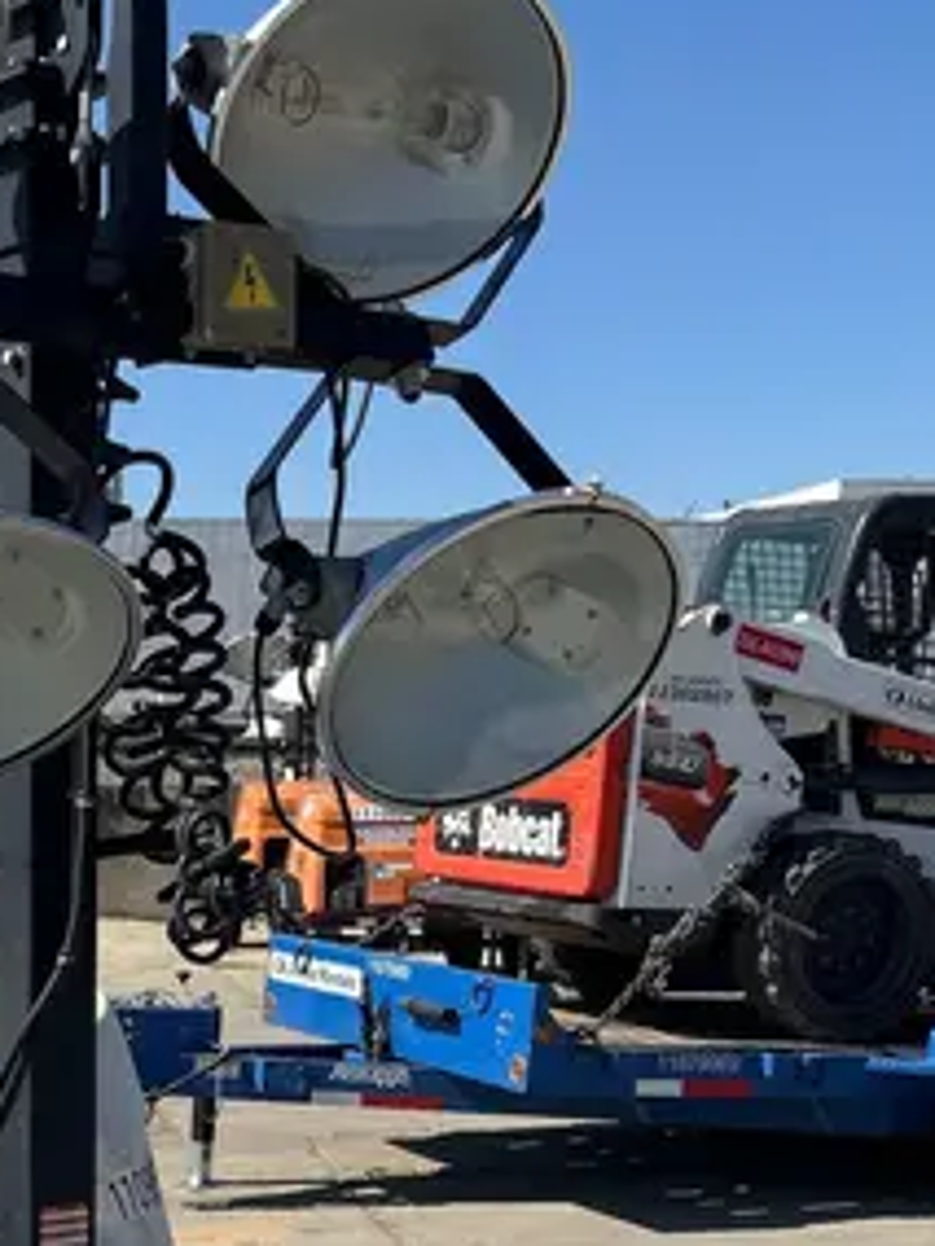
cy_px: 1178
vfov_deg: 27.6
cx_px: 0
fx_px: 2413
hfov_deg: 21.2
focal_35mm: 67
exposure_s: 1/5319
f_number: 1.5
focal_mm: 5.7
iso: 50
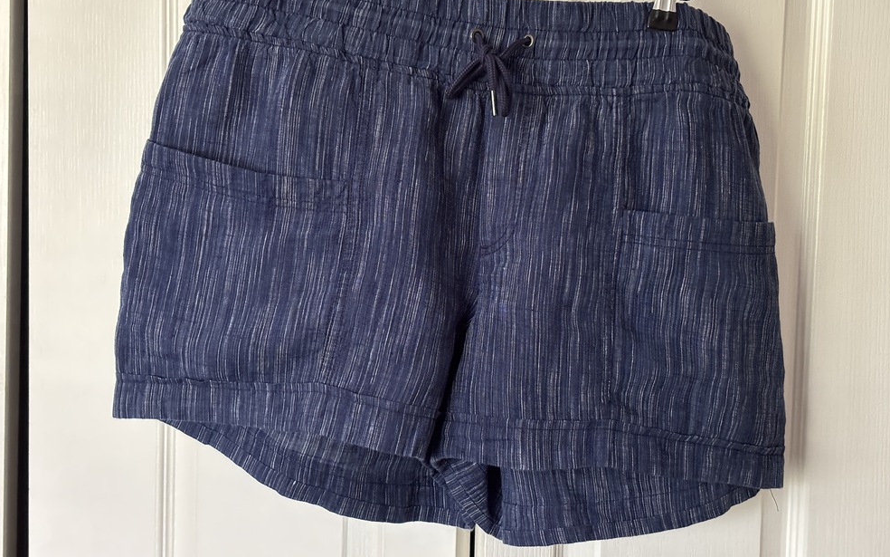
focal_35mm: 56
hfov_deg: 36.3
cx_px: 441
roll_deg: -1.3
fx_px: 1358
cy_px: 245
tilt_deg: -2.6
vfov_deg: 23.1
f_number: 1.6
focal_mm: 5.96
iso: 320
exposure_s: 1/34
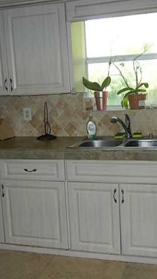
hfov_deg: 27.0
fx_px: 326
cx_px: 99
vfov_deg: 46.4
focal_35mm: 44
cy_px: 140
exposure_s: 1/30
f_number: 3.5
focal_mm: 5.4
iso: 200
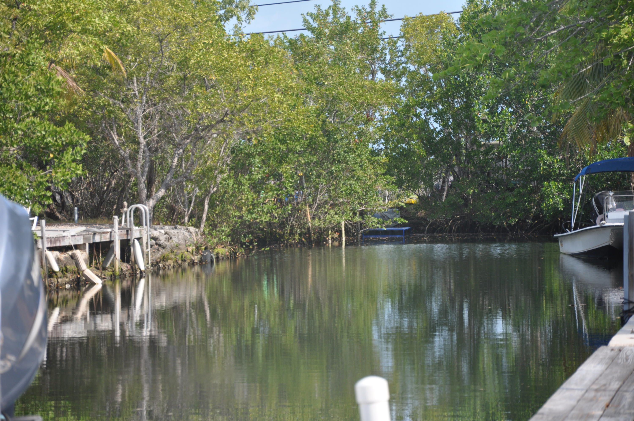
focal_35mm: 158
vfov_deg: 8.7
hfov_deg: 13.1
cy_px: 210
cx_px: 317
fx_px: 2770
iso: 250
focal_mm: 105
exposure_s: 1/500
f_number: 5.6
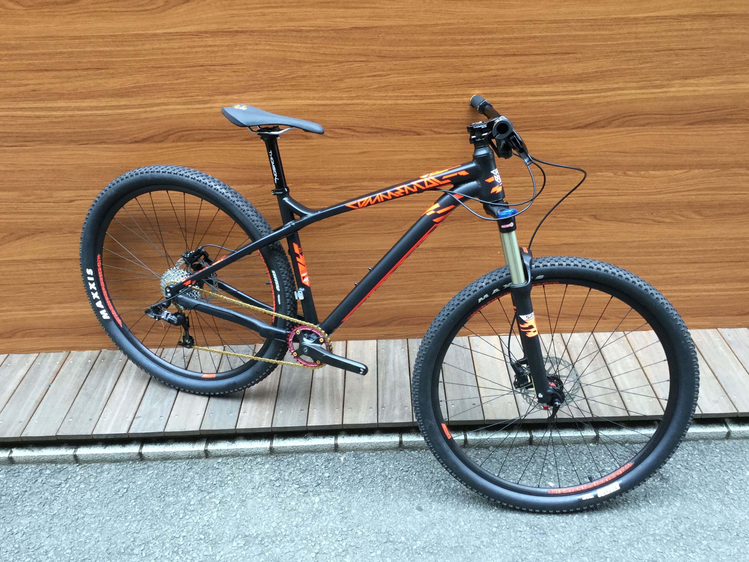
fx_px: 692
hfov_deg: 56.8
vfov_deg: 44.2
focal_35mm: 32
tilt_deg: -33.6
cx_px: 376
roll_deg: +2.1
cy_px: 287
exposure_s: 1/30
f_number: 2.4
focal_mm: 3.3
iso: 50
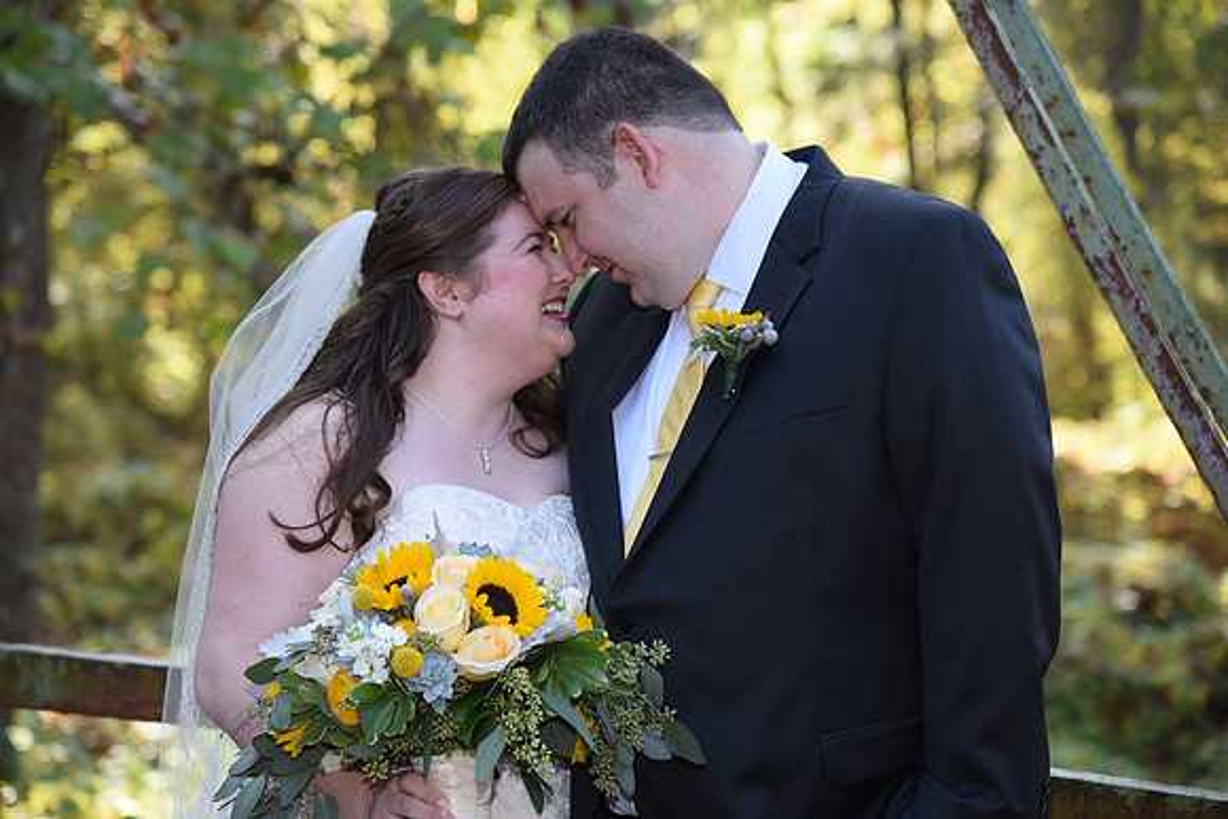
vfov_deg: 11.4
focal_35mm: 120
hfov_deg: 17.1
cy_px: 410
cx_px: 614
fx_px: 4094
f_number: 4.5
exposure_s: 1/200
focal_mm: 120
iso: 400
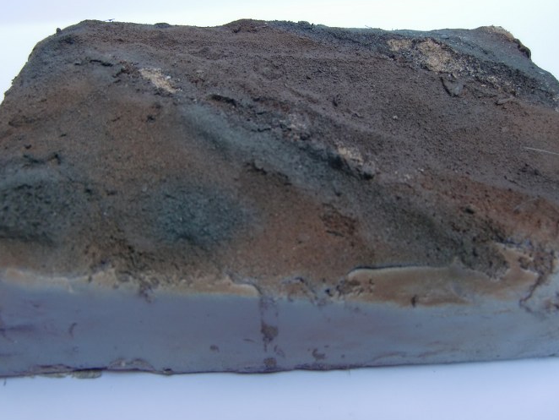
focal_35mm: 29
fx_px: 468
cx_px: 263
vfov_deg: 48.1
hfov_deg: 61.6
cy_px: 178
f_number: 3.2
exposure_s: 1/60
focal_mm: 4.3
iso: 125
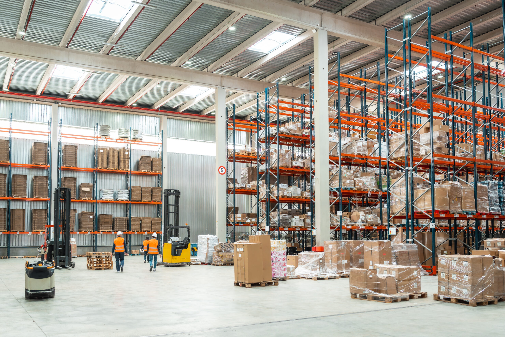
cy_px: 168
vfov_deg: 37.9
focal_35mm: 35
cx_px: 252
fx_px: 491
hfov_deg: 54.4
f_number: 2.5
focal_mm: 35
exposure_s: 1/400
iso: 640
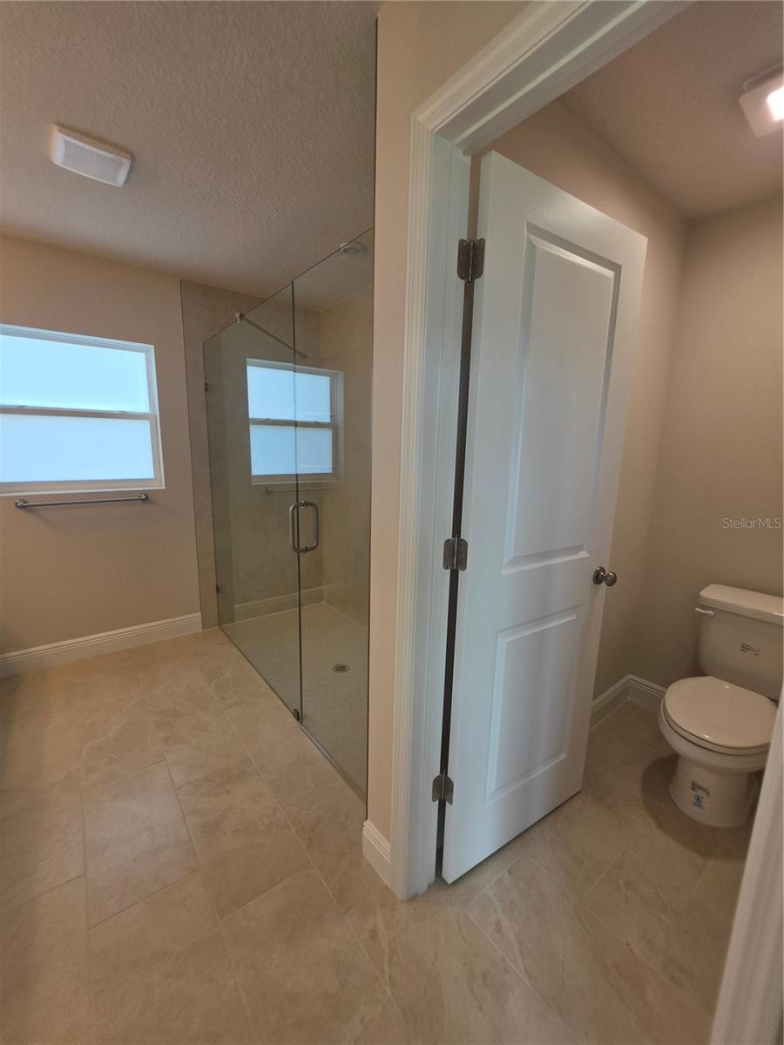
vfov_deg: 106.2
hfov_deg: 89.9
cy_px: 522
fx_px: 393
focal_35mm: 13
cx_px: 392
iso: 40
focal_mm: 2.2
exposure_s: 1/120
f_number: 1.9
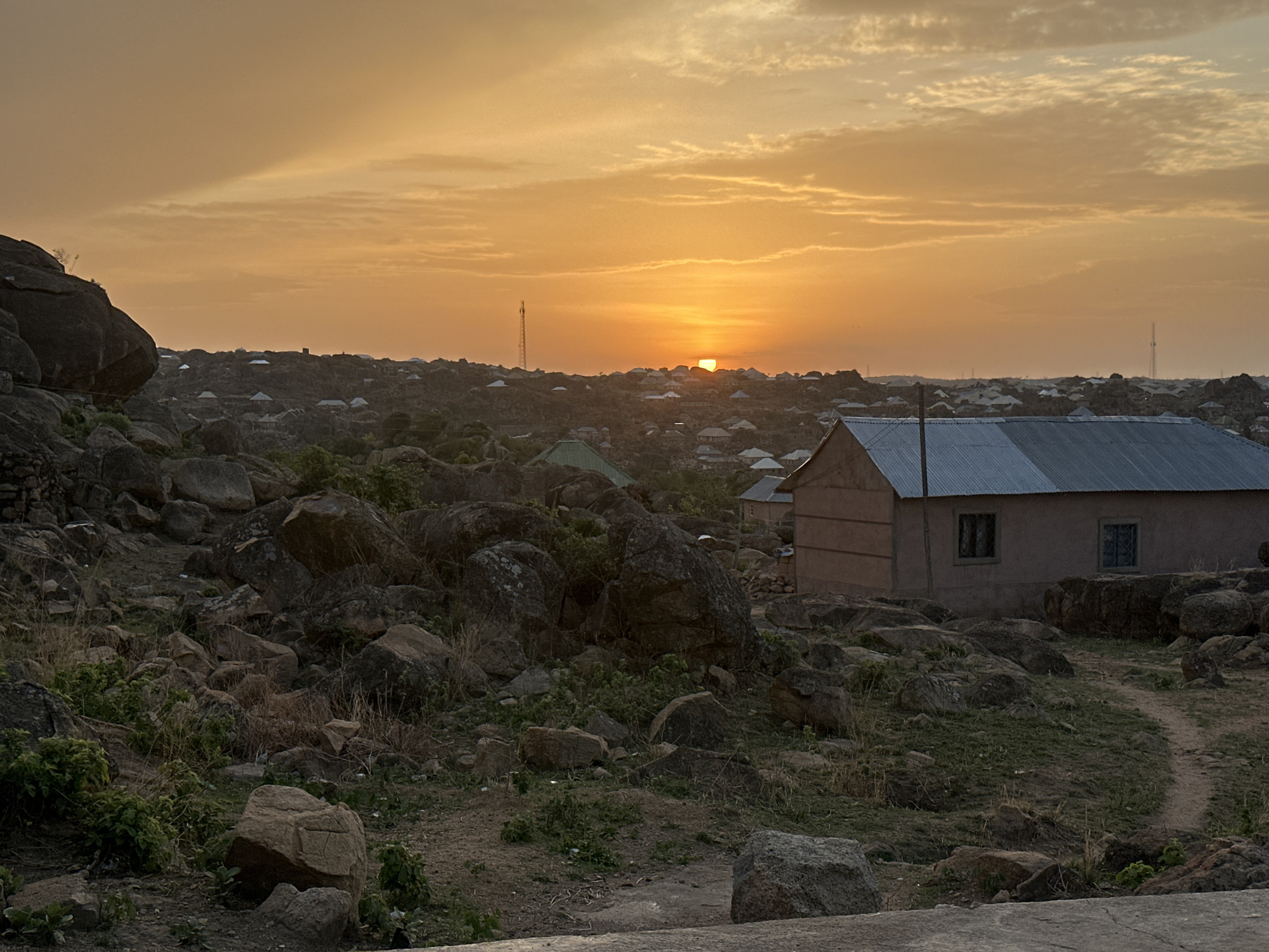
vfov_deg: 30.3
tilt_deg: -3.0
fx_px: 1760
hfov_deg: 39.7
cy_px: 476
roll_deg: +0.3
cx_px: 634
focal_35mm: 48
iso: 64
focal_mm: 6.86
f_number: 1.78
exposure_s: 1/919
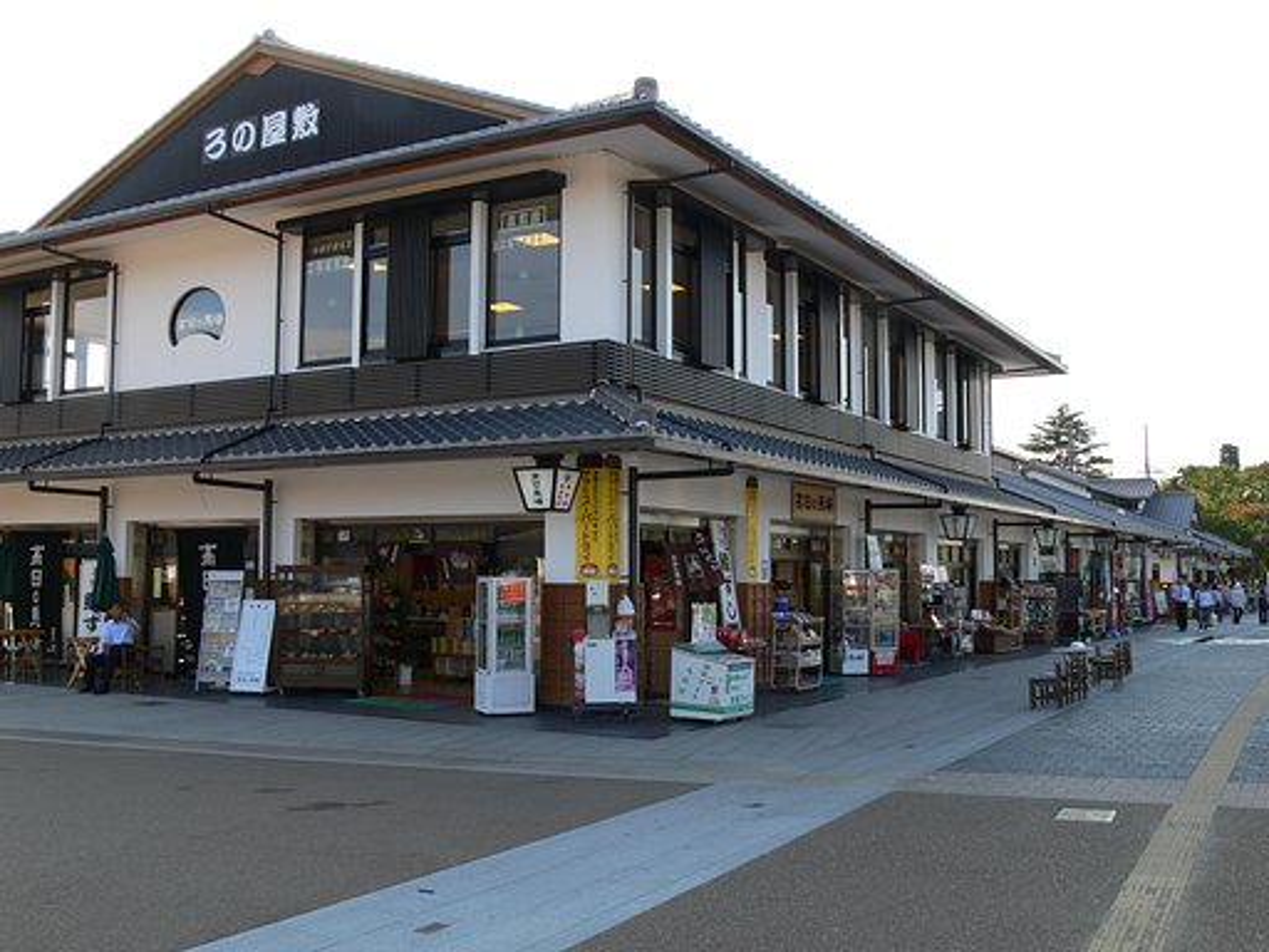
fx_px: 1283
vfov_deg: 40.7
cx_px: 634
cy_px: 476
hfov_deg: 52.6
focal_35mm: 35
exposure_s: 1/160
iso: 80
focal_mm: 7.4
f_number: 5.6
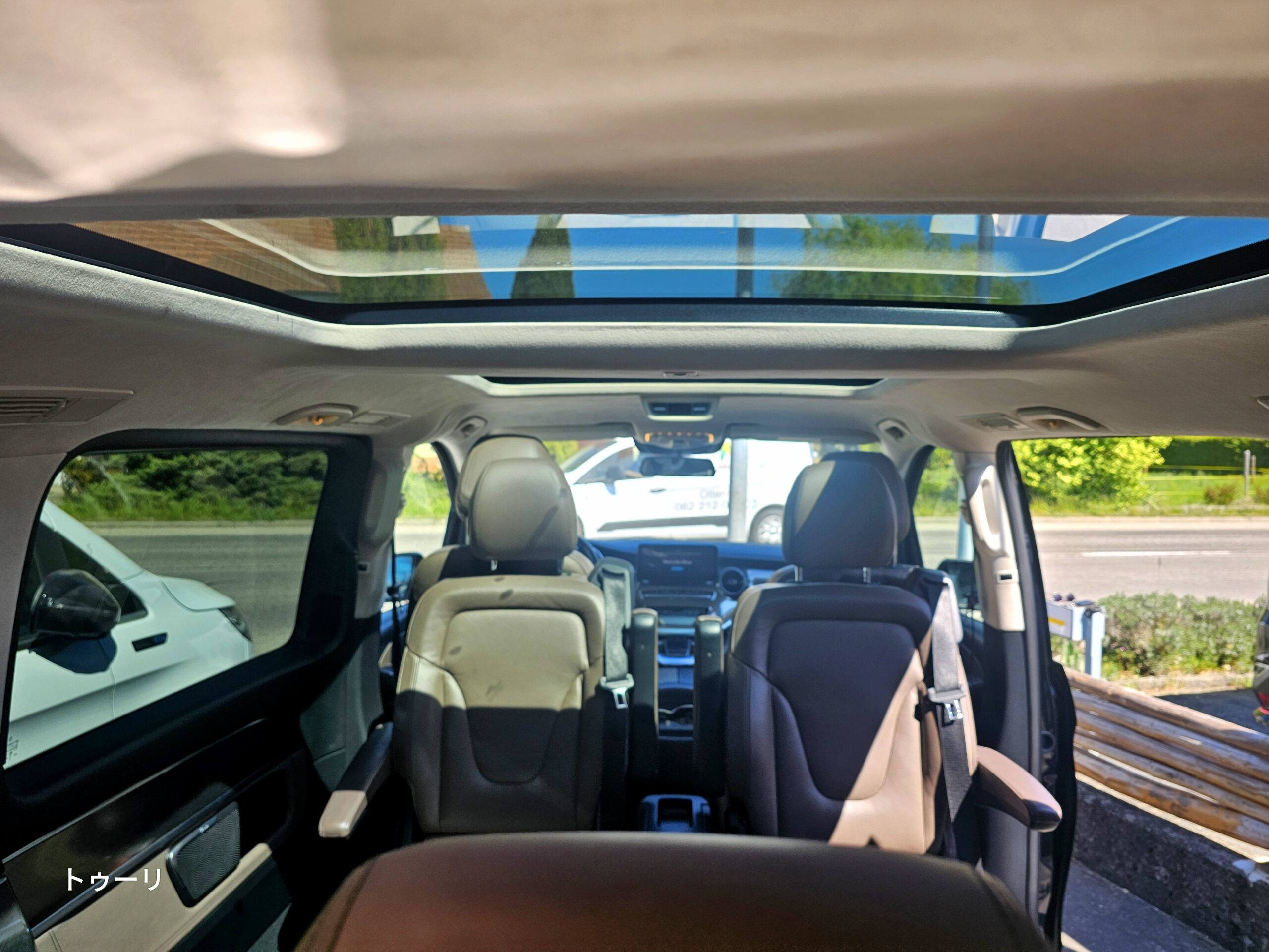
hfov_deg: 73.9
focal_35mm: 23
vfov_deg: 58.9
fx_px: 843
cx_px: 634
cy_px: 476
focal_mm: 6.3
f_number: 1.7
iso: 20
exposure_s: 1/222
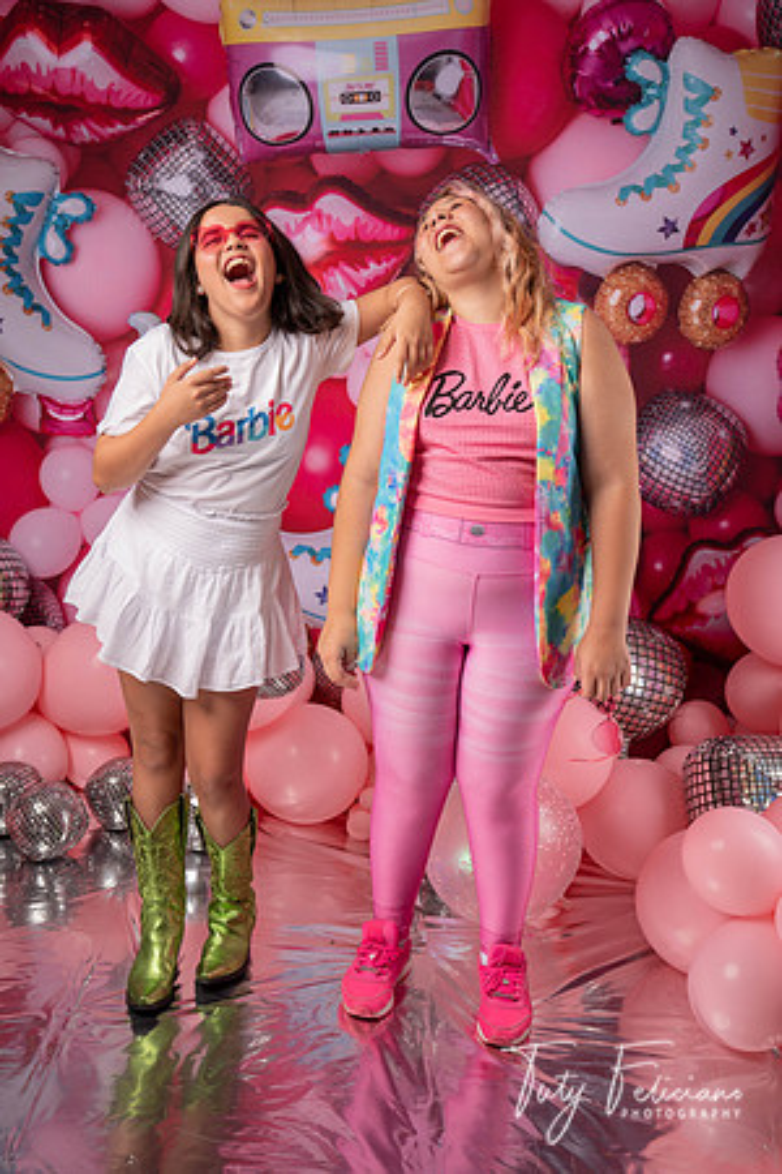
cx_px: 391
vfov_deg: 46.4
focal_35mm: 42
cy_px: 587
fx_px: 1368
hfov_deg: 31.9
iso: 125
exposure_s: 1/100
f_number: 4.5
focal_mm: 42
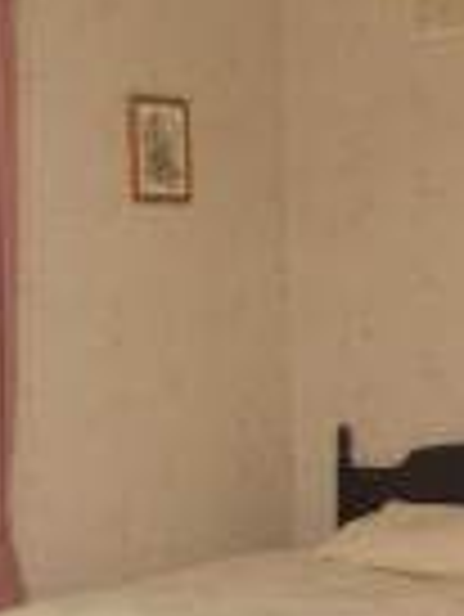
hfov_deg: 14.5
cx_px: 173
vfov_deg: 19.1
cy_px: 465
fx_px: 1820
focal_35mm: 102
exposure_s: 1/60
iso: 50
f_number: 2.6
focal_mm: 6.1
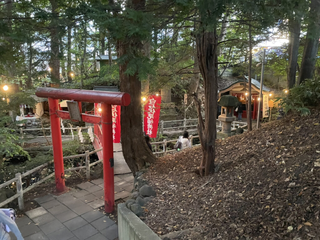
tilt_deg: -10.7
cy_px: 120
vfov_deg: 53.1
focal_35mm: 26
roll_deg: +1.1
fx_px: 240
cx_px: 160
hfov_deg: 67.3
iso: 640
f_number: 1.6
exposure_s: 1/25
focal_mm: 4.2
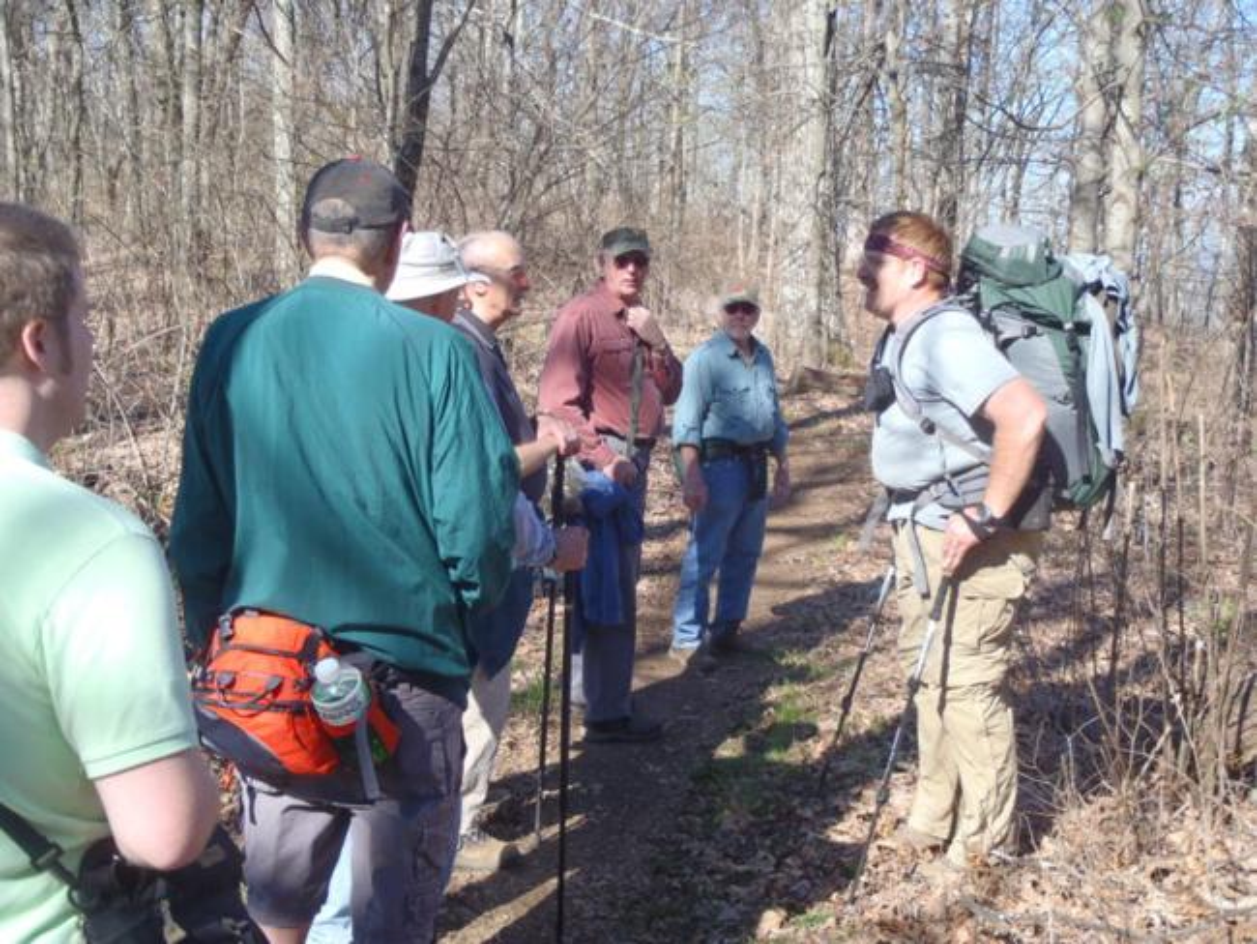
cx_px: 628
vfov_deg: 31.5
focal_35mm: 46
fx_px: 1671
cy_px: 472
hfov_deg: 41.2
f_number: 4.9
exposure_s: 1/125
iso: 80
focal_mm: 8.25
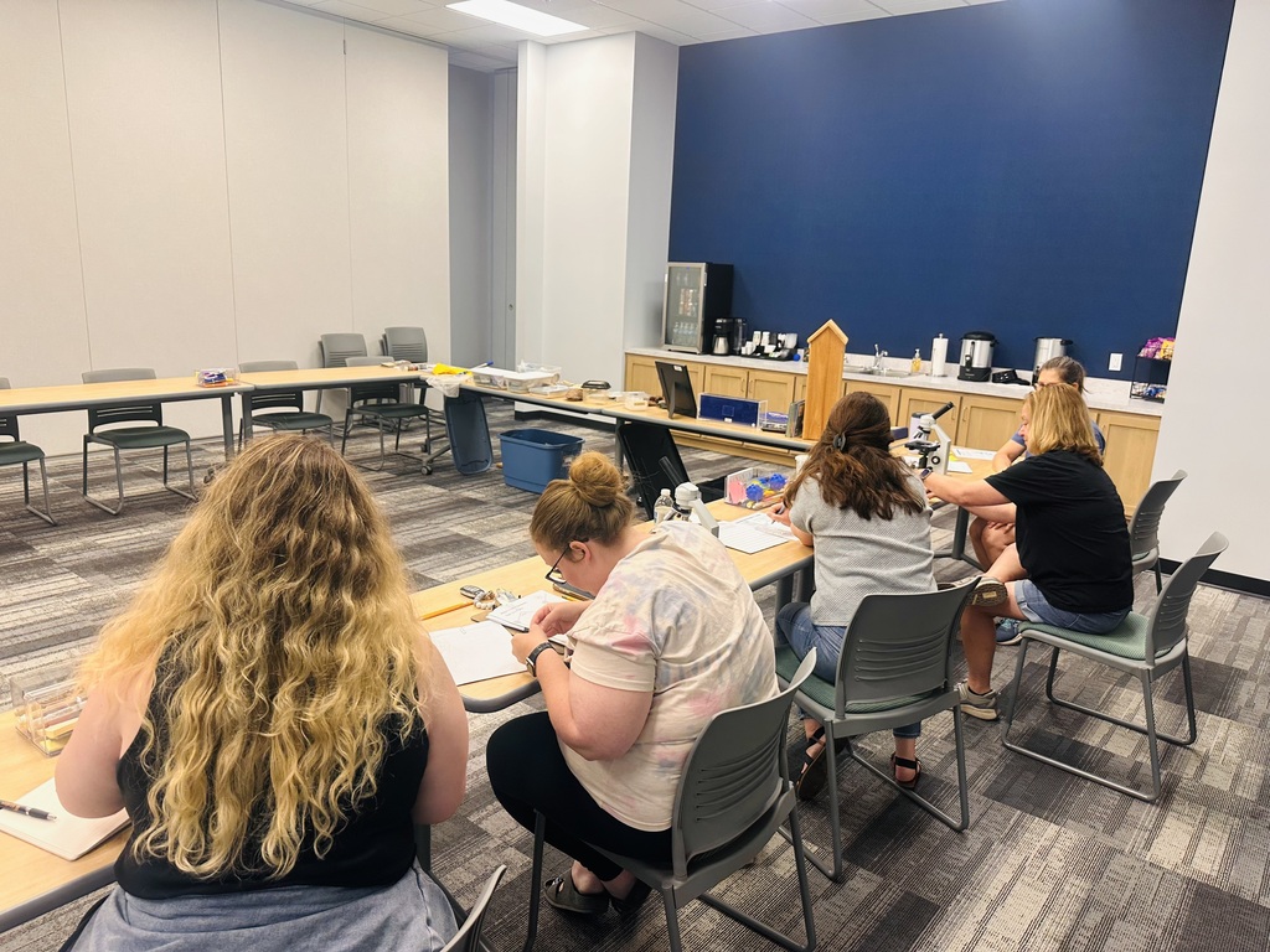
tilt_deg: -13.6
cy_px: 476
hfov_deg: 71.6
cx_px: 635
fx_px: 881
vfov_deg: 56.8
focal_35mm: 24
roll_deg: -2.3
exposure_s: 1/120
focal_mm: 6.86
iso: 160
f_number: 1.78
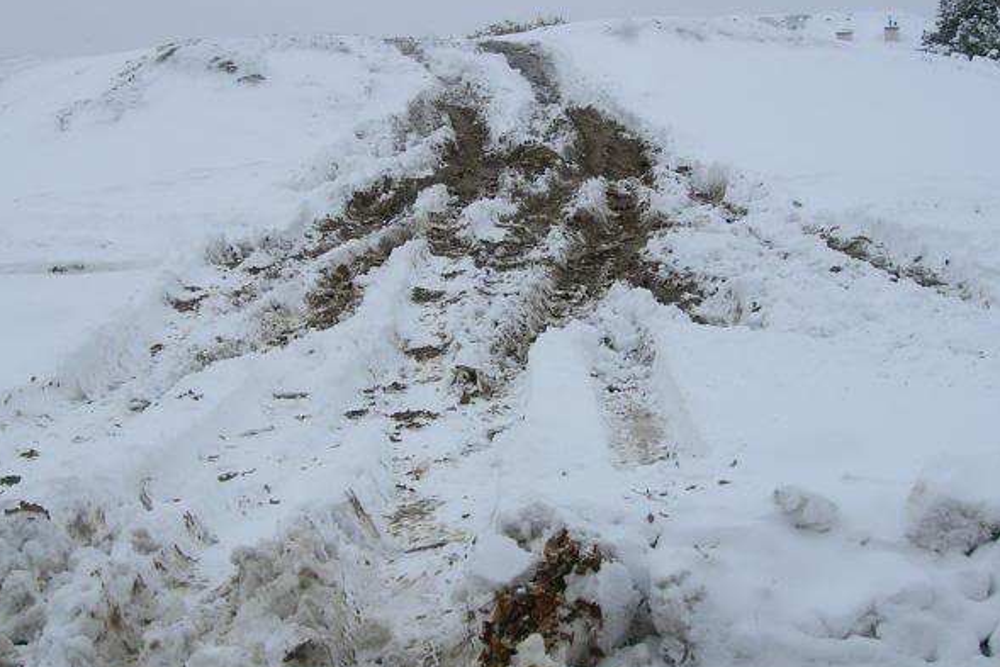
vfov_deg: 28.0
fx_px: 1334
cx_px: 516
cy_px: 271
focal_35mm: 48
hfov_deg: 41.1
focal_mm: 5.7
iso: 50
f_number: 4.9
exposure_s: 1/396
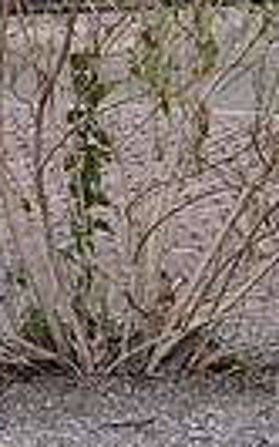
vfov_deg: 8.3
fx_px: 3081
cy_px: 123
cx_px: -303
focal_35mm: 253
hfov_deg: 5.1
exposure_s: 1/40
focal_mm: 38
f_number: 6.3
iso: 200
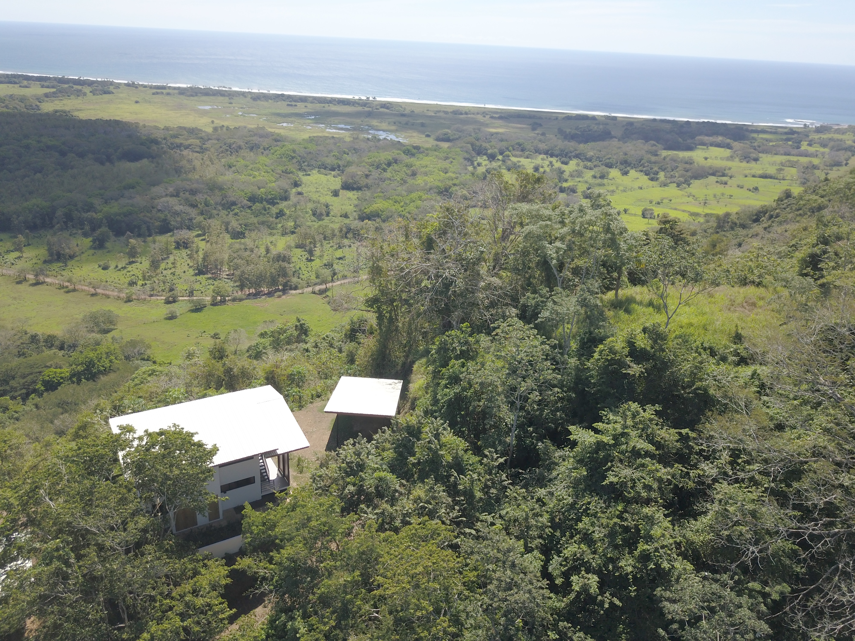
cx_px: 428
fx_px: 642
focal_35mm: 26
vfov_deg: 53.1
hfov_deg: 67.3
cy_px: 320
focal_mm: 4.73
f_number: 2.2
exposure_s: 1/1149
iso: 100
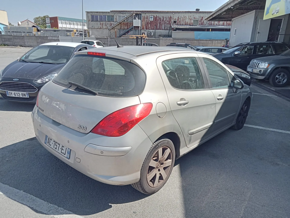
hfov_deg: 63.4
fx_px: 235
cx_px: 145
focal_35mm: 28
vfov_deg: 49.7
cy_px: 109
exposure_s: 1/409
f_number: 2.2
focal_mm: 3.46
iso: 100
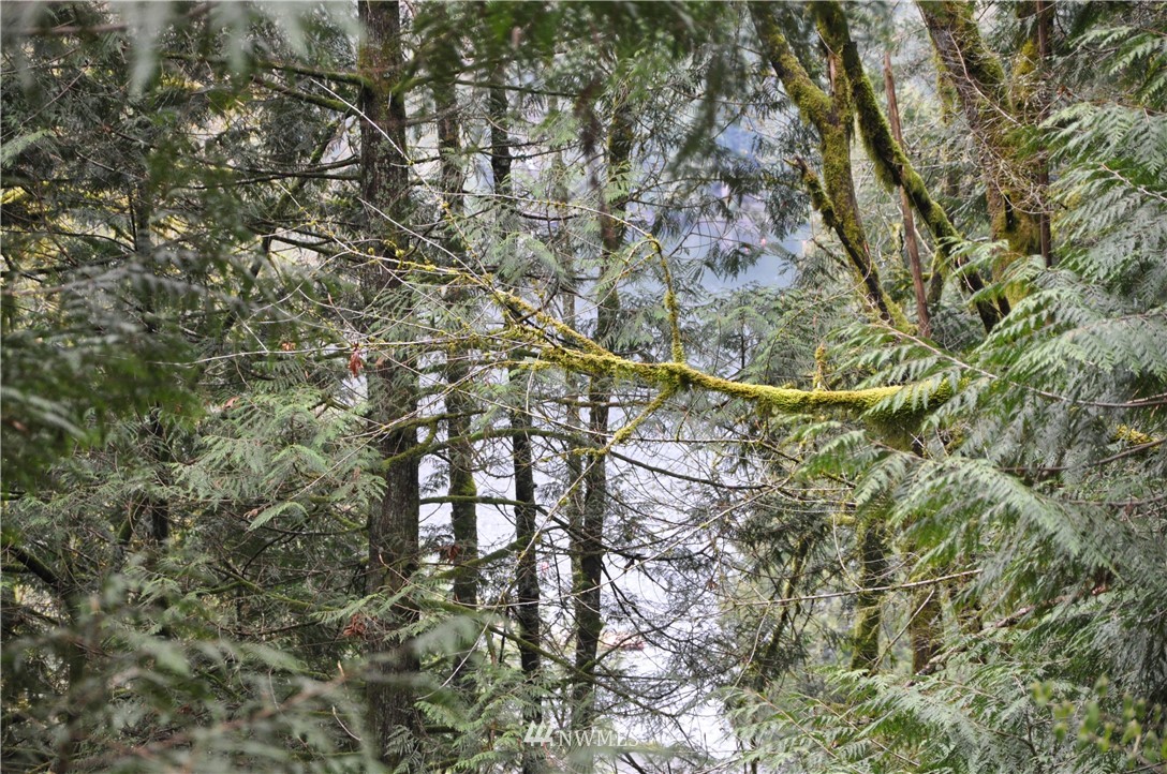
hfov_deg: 13.1
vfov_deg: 8.7
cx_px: 584
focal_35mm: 158
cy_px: 387
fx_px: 5098
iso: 800
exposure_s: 1/125
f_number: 5.6
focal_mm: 105
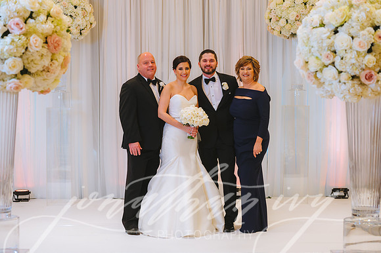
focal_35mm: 70
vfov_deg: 19.4
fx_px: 740
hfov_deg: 28.9
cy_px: 126
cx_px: 190
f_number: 4
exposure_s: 1/160
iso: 2000
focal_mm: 70
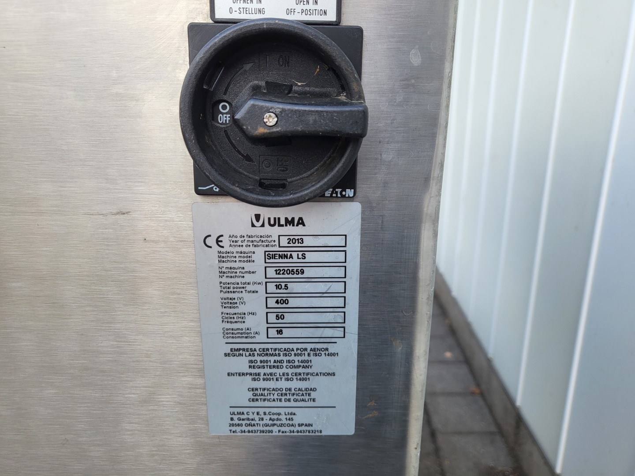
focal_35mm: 26
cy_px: 238
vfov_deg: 53.1
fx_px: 477
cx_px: 318
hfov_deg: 67.3
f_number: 1.8
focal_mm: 4.25
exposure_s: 1/438
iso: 50
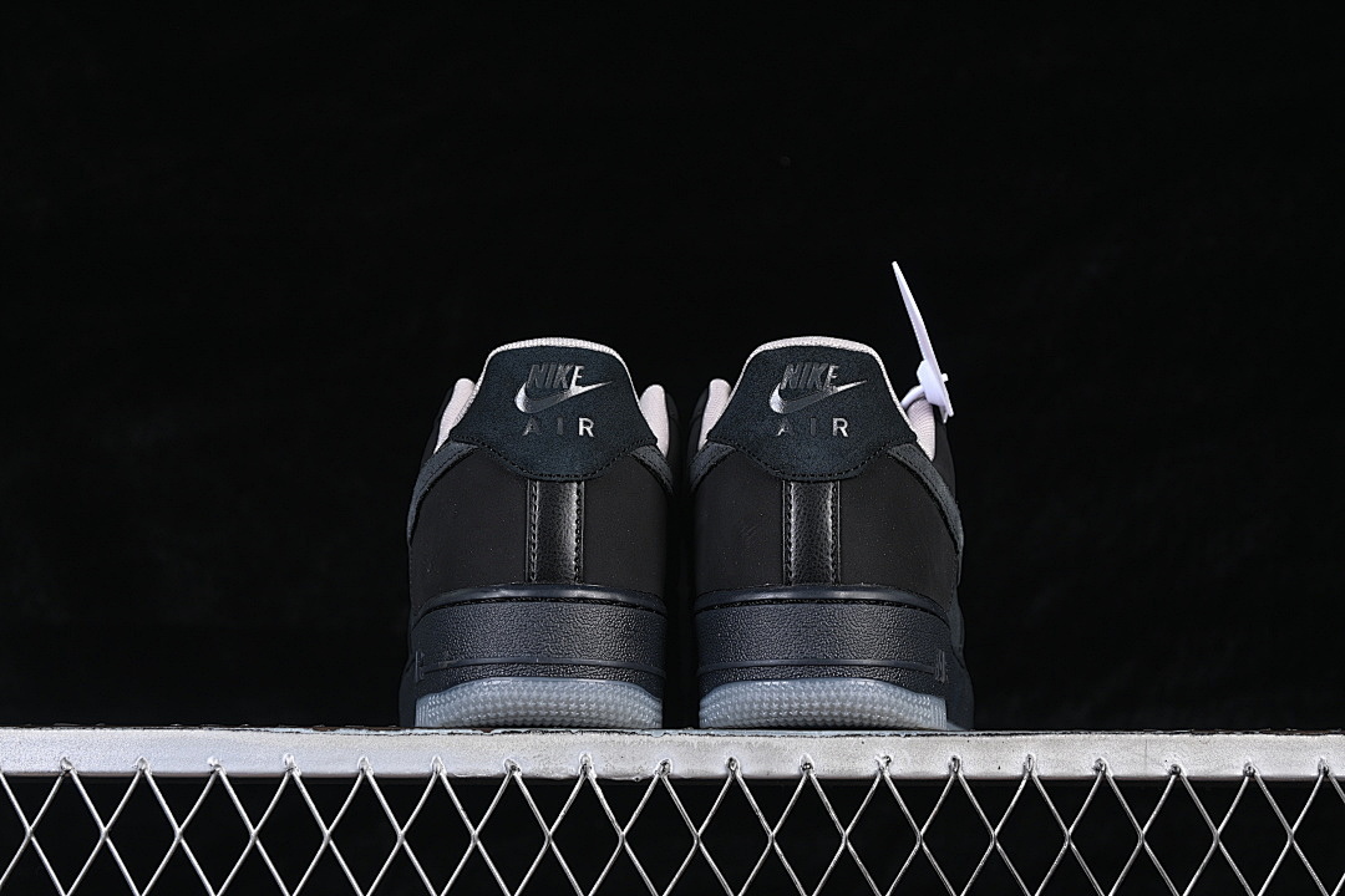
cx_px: 672
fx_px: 2802
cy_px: 448
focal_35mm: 75
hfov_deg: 27.0
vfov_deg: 18.2
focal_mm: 50
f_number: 6.3
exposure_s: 1/60
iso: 160
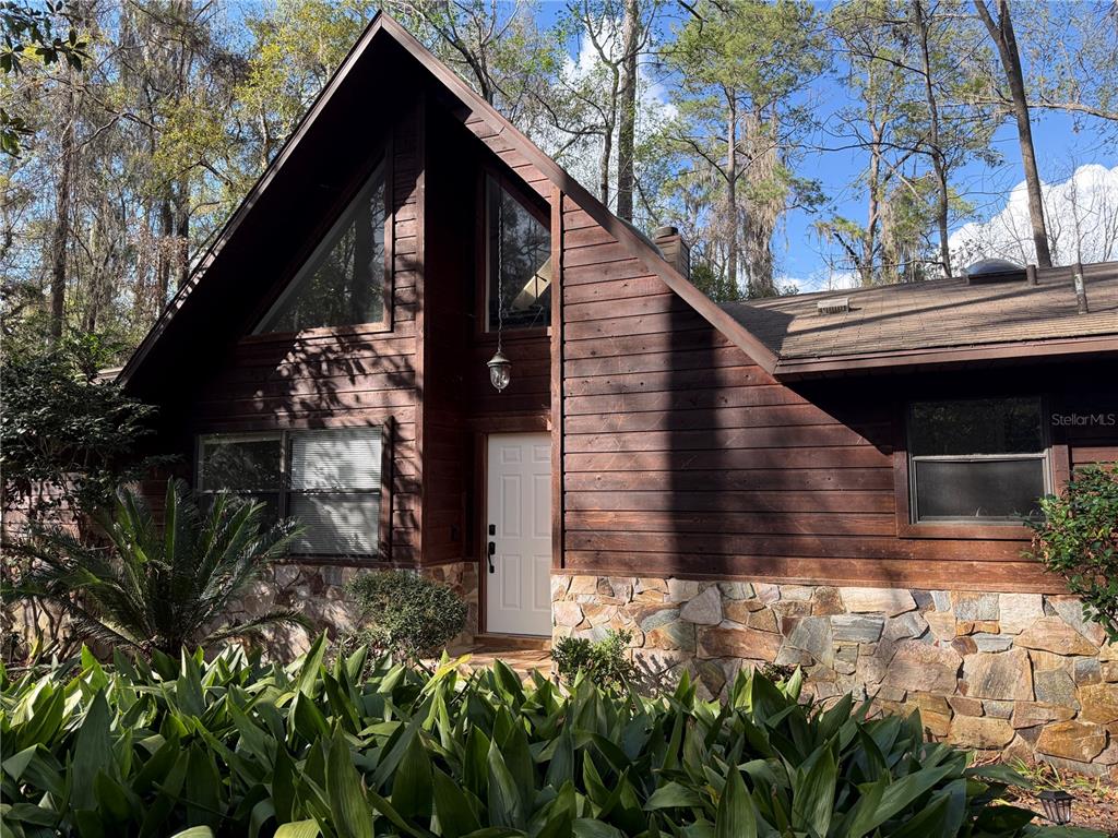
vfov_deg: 56.8
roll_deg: -0.2
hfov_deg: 71.6
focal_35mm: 24
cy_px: 419
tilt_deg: +6.2
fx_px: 775
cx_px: 559
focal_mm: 6.76
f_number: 1.78
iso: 100
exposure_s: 1/868
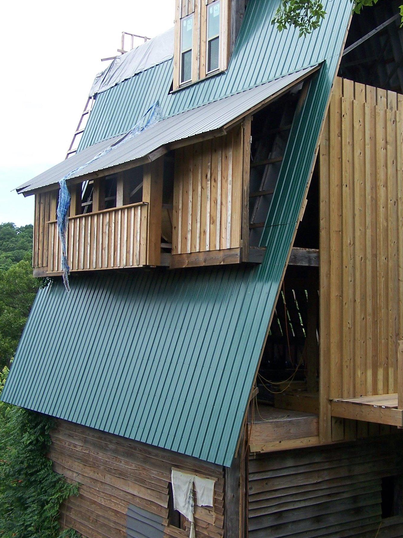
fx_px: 761
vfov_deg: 38.9
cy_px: 258
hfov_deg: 29.6
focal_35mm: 49
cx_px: 248
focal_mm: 6.3
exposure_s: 1/500
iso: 80
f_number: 2.8
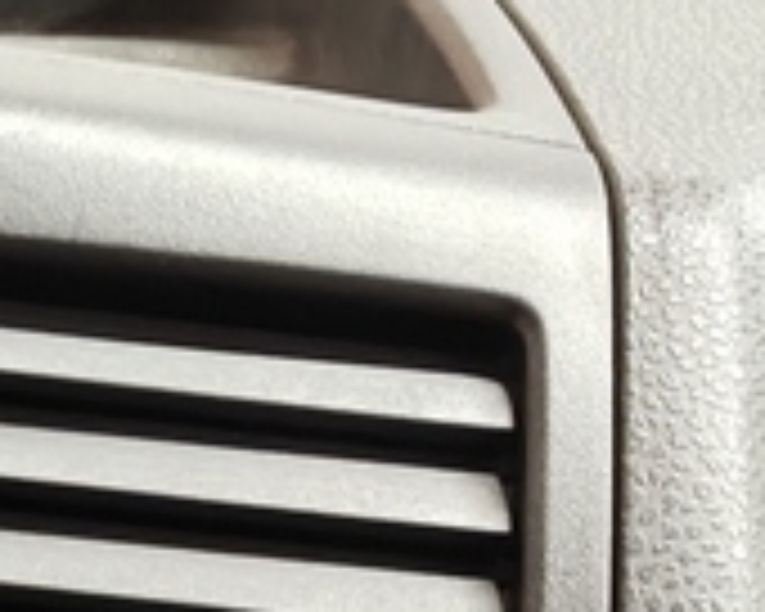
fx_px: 4483
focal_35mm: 198
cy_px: 1508
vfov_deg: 7.3
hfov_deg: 8.3
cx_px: -1480
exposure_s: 1/38
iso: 125
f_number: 1.8
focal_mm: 5.59
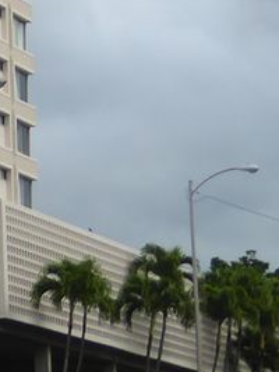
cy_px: -588
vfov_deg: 6.7
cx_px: -213
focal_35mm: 276
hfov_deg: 5.3
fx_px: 2968
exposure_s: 1/320
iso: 80
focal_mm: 7.8
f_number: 3.9
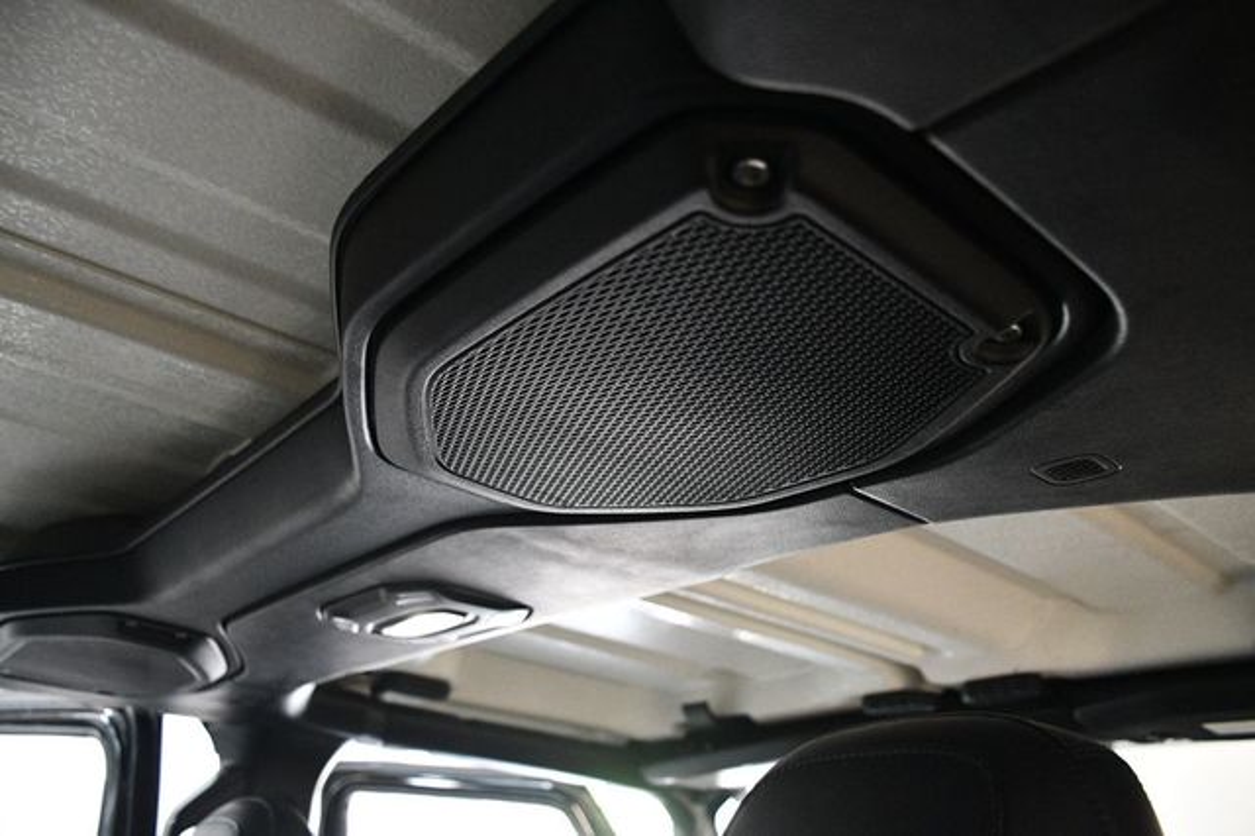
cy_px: 418
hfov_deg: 62.0
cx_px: 628
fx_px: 1045
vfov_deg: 43.6
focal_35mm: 30
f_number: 3.5
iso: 3600
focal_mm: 20
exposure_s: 1/60
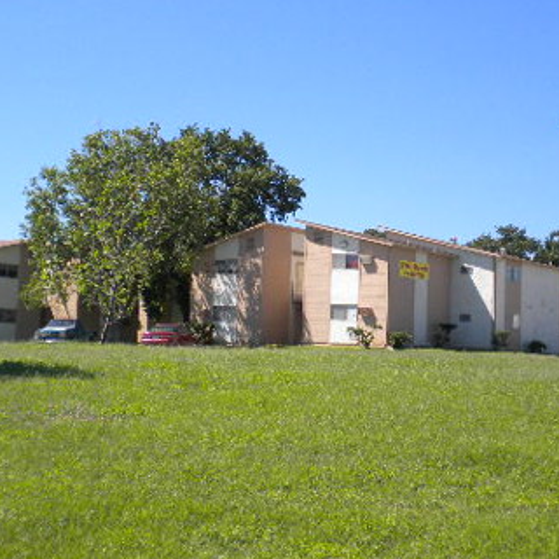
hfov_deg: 29.5
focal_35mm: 58
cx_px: 311
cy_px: 234
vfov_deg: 29.5
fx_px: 1060
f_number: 4.6
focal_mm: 6.3
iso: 80
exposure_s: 1/543
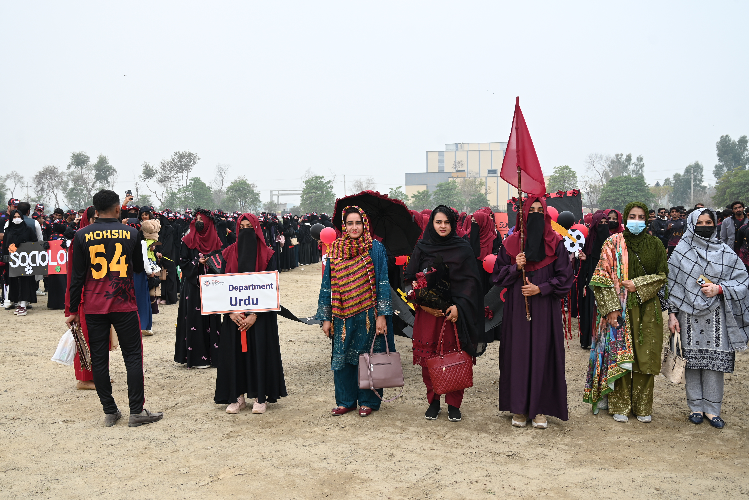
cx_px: 374
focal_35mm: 31
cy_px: 250
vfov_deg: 42.4
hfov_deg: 60.3
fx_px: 645
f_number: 5
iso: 100
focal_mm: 31
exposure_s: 1/100
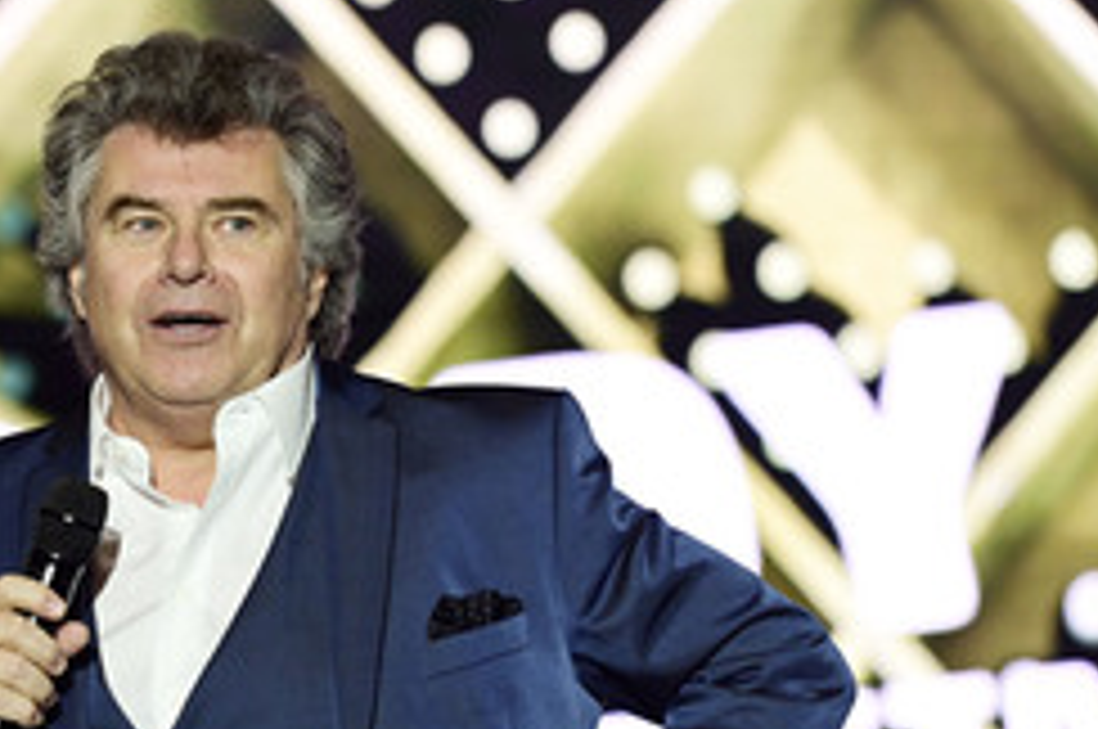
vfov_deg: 5.3
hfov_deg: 7.9
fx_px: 7889
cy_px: 572
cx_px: 182
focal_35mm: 259
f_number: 2.8
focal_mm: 140
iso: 1600
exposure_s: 1/250
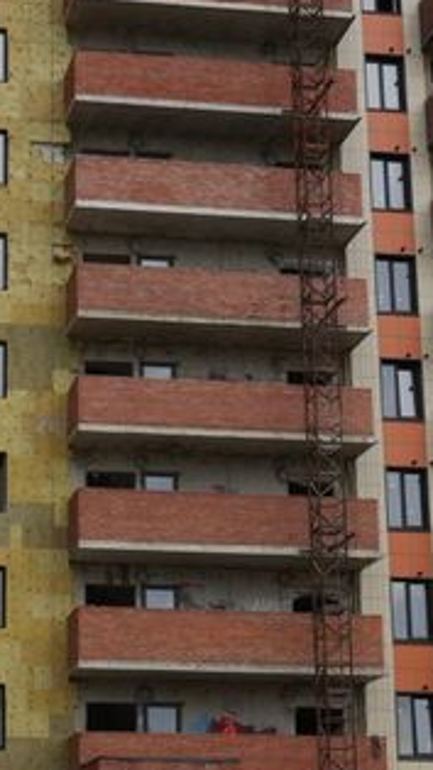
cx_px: 4
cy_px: 516
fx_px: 1757
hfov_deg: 13.9
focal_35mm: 86
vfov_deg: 24.6
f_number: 18
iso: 1000
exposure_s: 1/250
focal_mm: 25
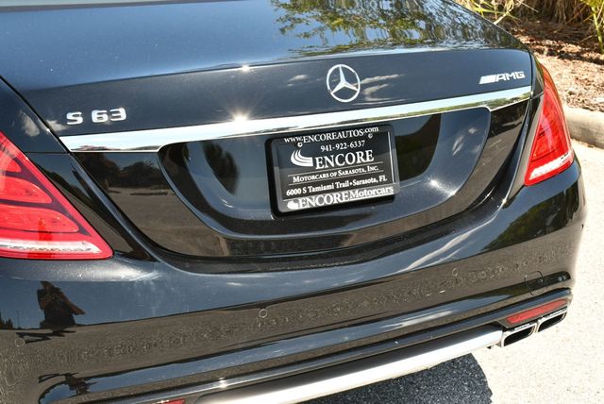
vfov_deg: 23.4
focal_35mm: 58
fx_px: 974
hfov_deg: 34.5
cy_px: 202
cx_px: 302
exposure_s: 1/250
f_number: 6.3
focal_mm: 29
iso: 200
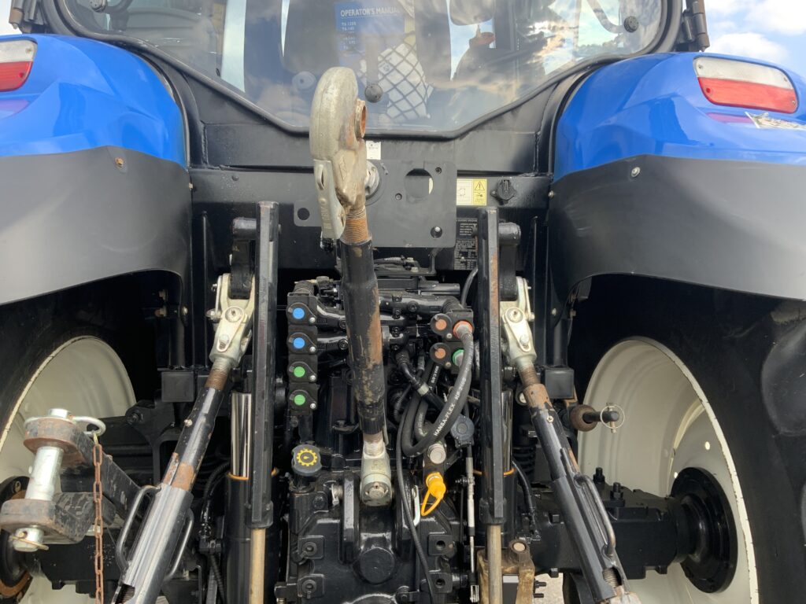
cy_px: 302
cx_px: 403
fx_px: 675
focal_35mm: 29
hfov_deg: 61.7
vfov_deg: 48.2
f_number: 1.8
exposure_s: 1/149
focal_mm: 3
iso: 16
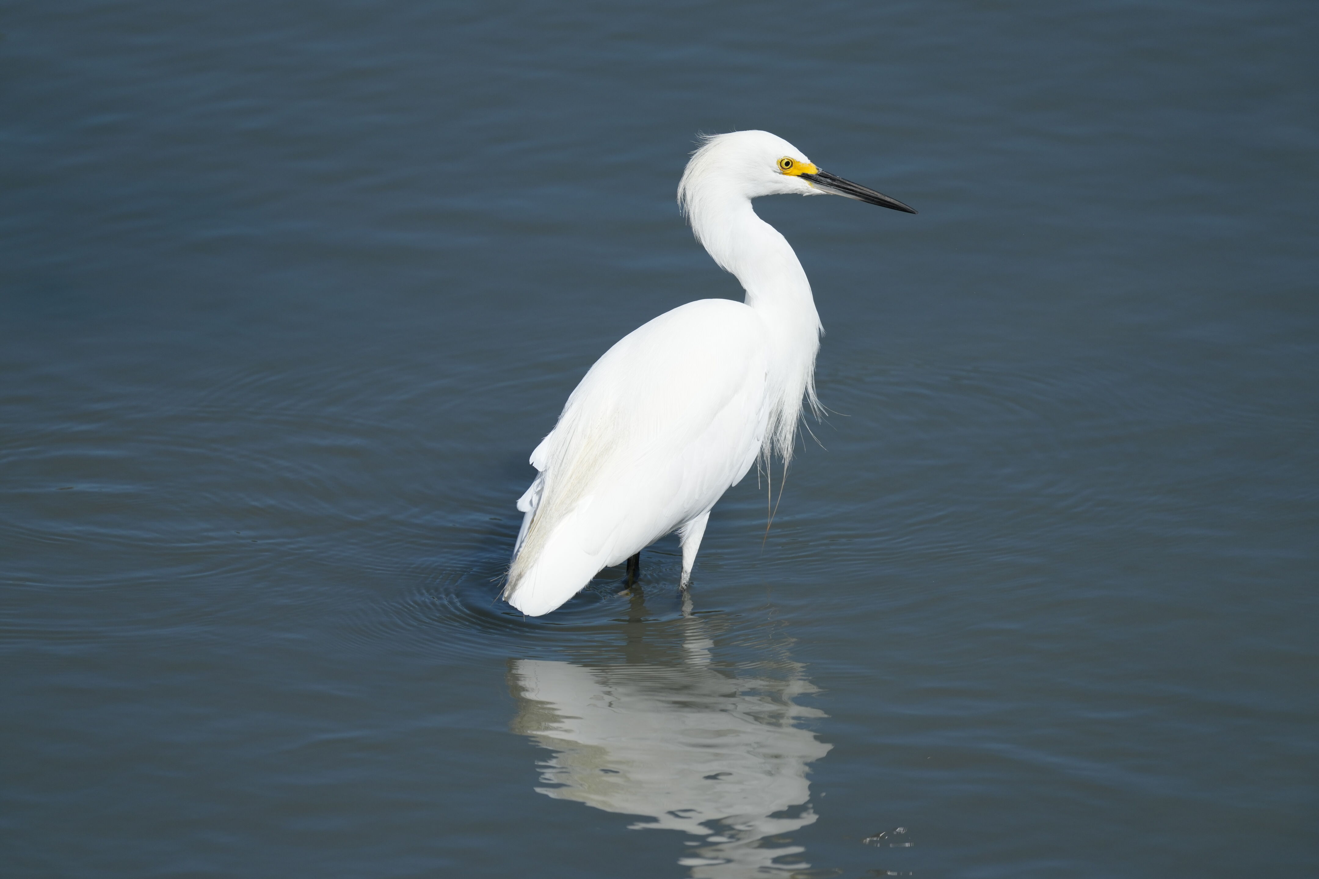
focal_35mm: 560
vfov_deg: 2.5
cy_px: 440
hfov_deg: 3.7
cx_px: 660
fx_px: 20516
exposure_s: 1/2000
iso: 320
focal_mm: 560
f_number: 6.3
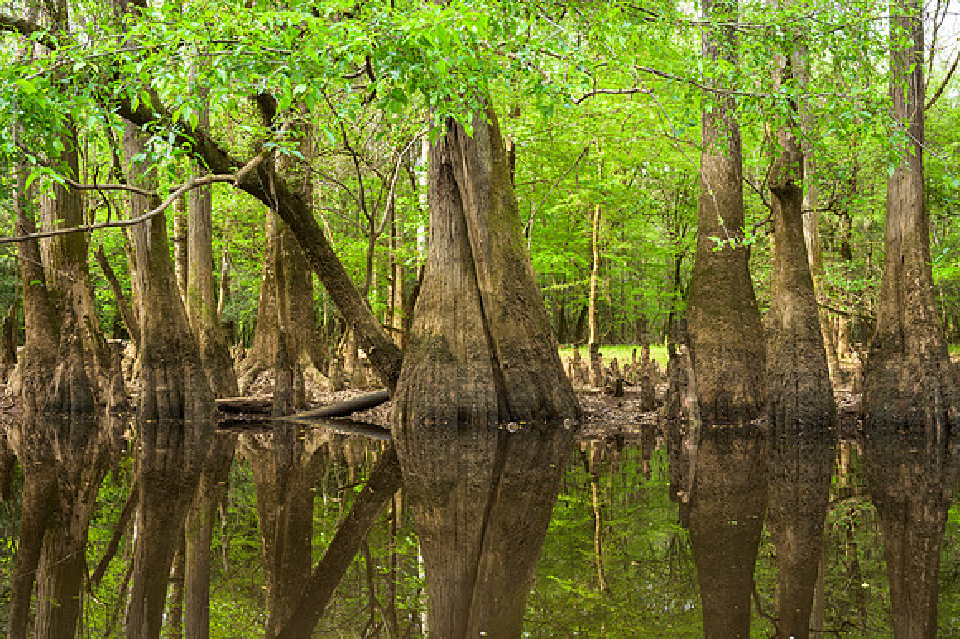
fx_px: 1093
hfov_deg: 47.4
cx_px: 480
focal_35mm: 41
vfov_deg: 32.6
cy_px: 320
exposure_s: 1/160
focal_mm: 41
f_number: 9
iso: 1600
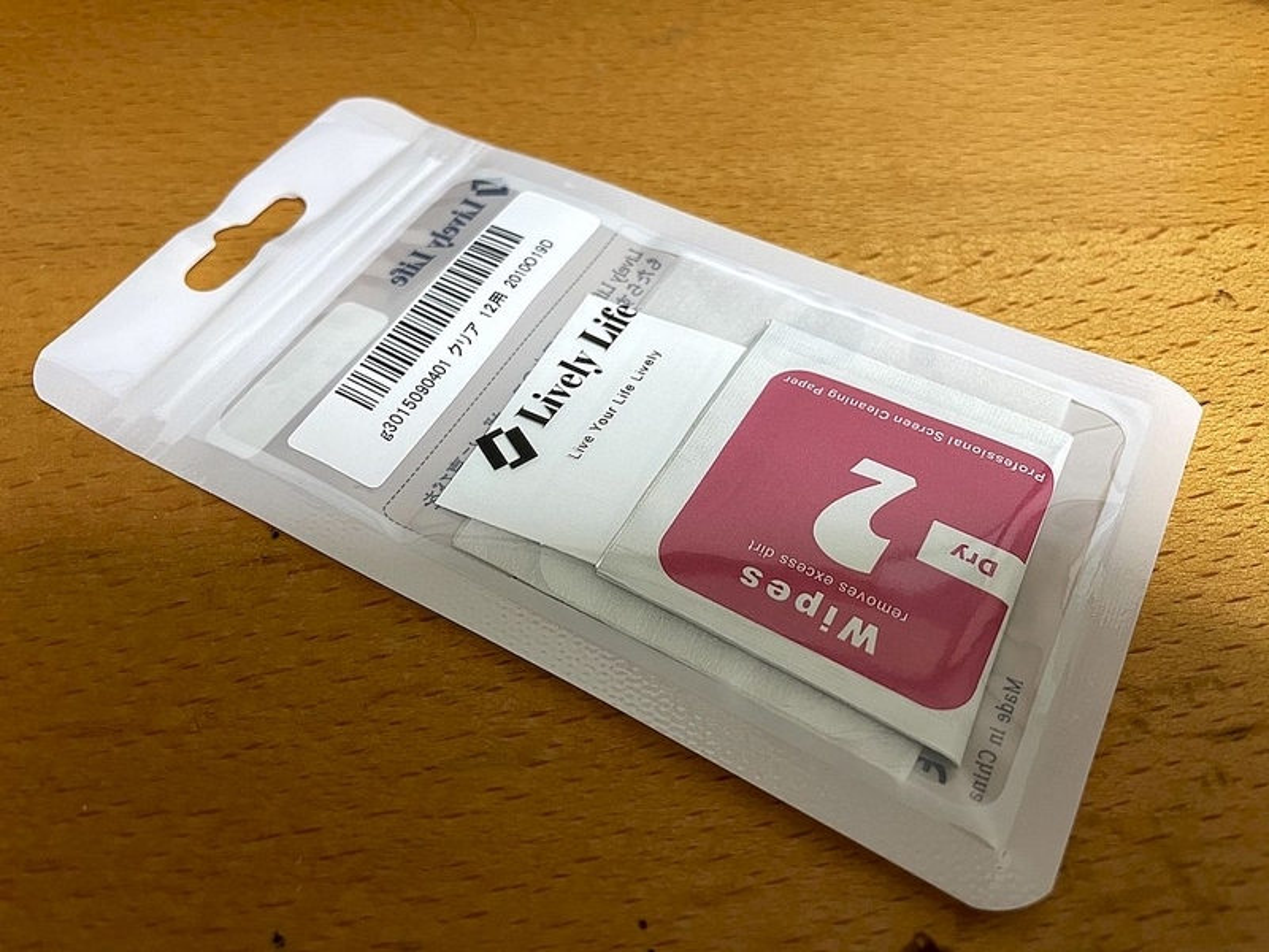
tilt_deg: -55.7
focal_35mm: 26
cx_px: 634
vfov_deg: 53.1
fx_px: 953
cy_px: 476
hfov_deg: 67.3
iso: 80
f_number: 1.6
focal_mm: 4.2
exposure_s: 1/50
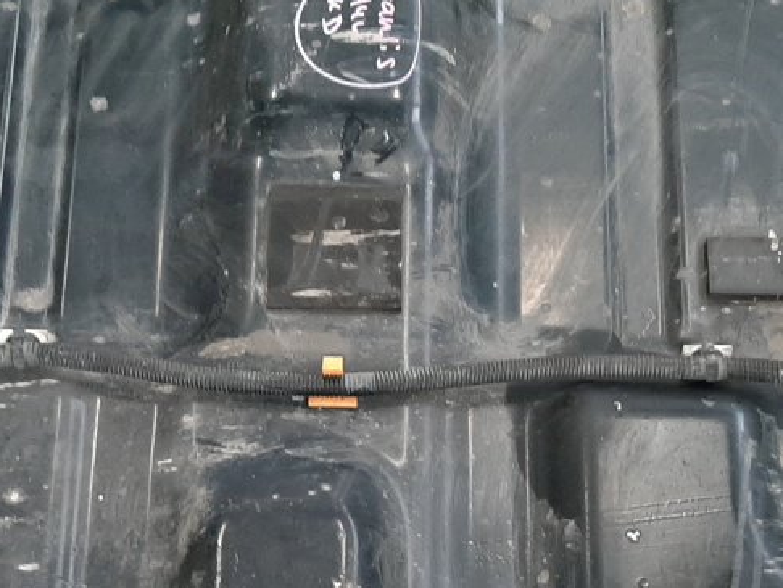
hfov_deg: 25.3
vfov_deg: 18.7
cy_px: 583
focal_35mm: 77
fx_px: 1743
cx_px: 358
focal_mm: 3.93
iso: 149
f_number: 1.7
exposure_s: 1/50
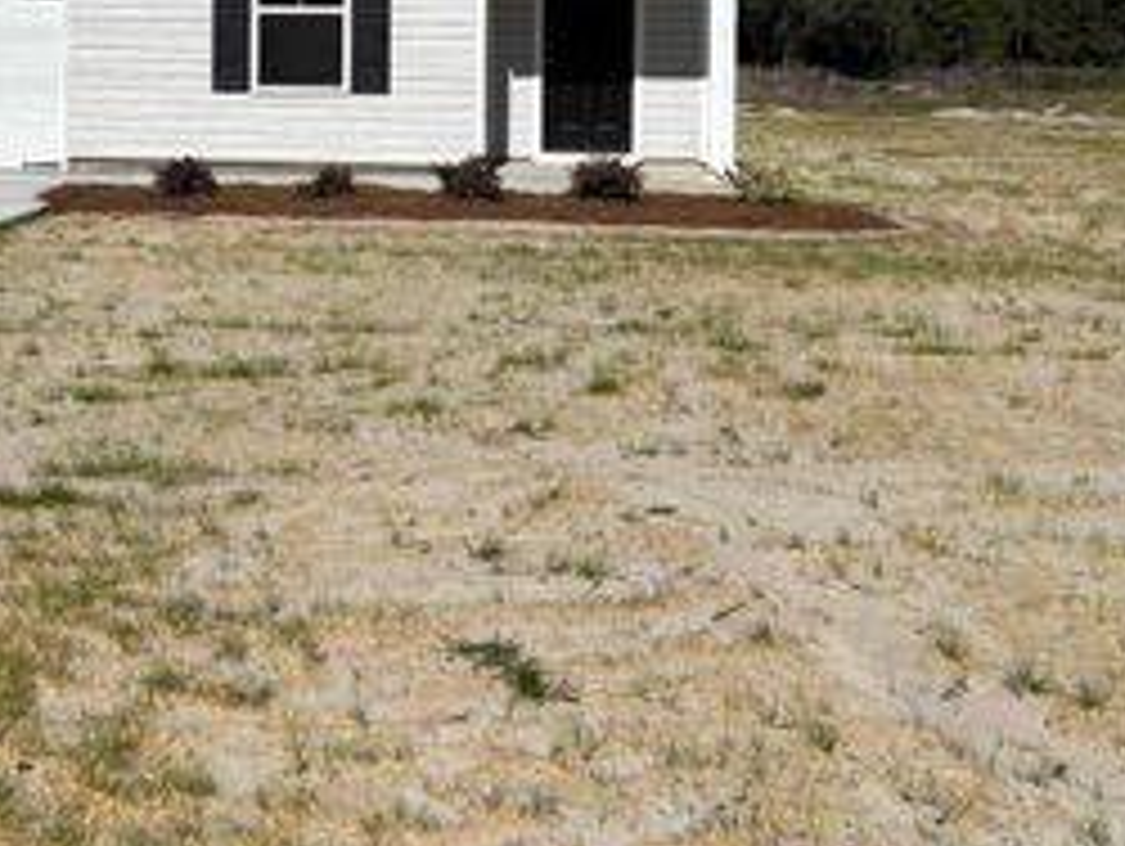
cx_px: 328
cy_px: 79
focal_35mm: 52
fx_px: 1692
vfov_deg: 27.1
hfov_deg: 36.2
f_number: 1.6
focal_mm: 5.96
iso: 50
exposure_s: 1/8333
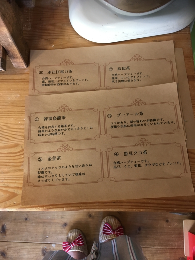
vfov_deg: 61.7
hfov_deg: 48.2
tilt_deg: -74.8
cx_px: 98
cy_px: 130
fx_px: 218
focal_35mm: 29
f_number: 2.2
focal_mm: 4.15
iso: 80
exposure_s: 1/30
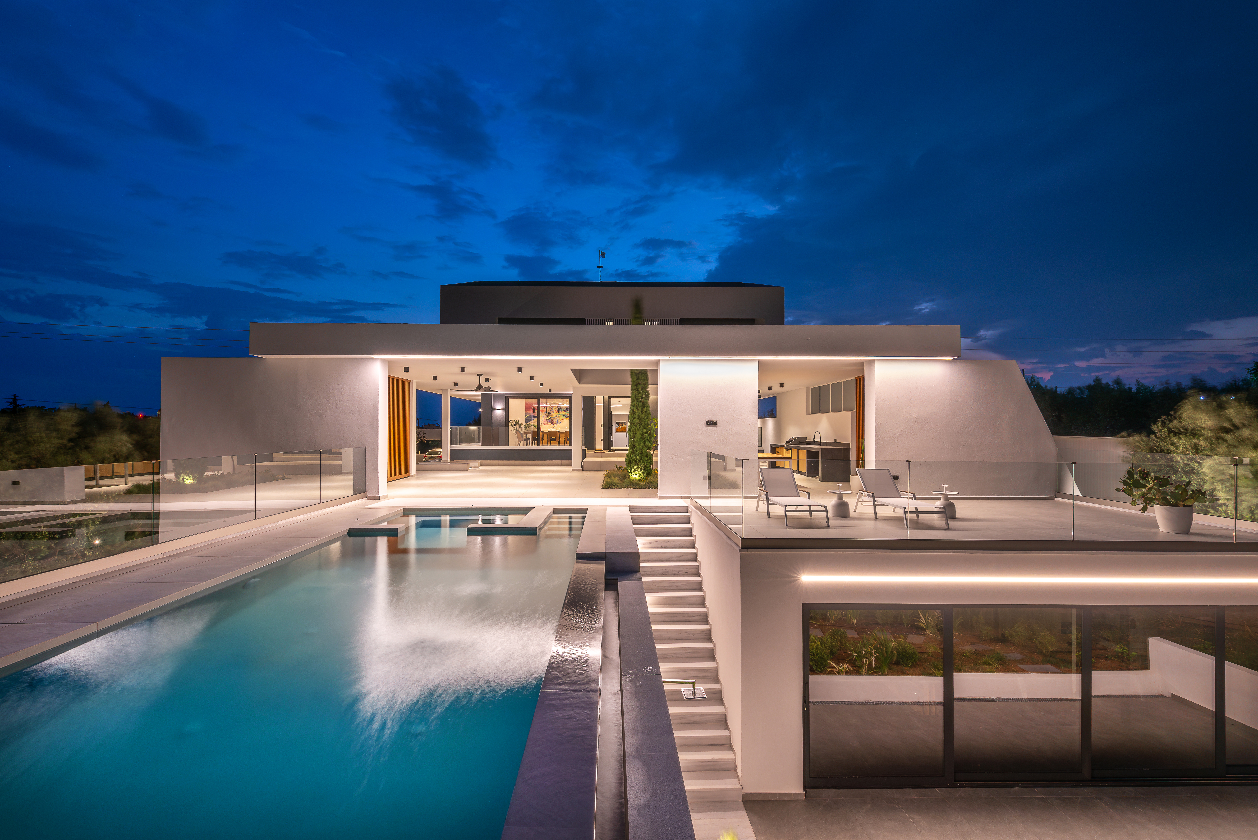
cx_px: 629
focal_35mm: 18
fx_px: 629
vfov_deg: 67.4
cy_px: 420
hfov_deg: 90.0
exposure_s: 5
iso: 100
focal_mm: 18
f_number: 13
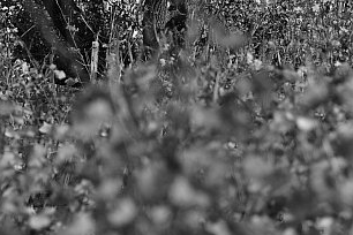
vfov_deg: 3.5
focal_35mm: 396
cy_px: -165
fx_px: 3883
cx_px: 206
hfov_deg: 5.2
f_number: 2.7
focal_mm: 101
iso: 100
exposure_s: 1/320
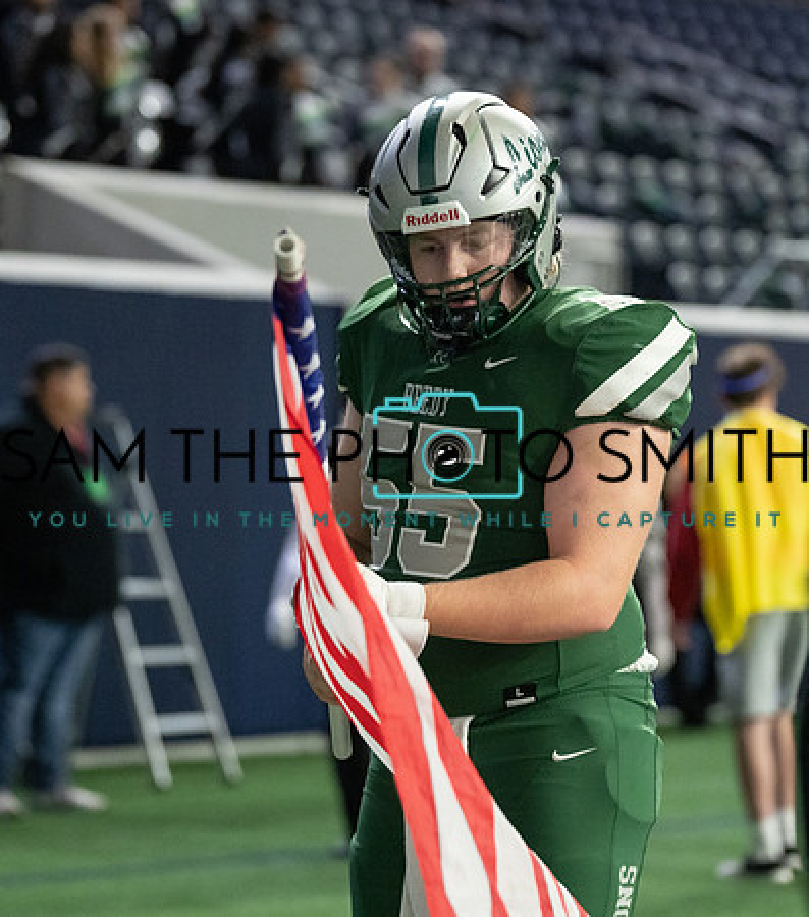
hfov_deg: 10.0
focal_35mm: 163
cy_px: 450
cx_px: 366
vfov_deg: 11.4
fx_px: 4614
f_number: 2.8
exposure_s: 1/400
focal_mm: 114
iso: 5000
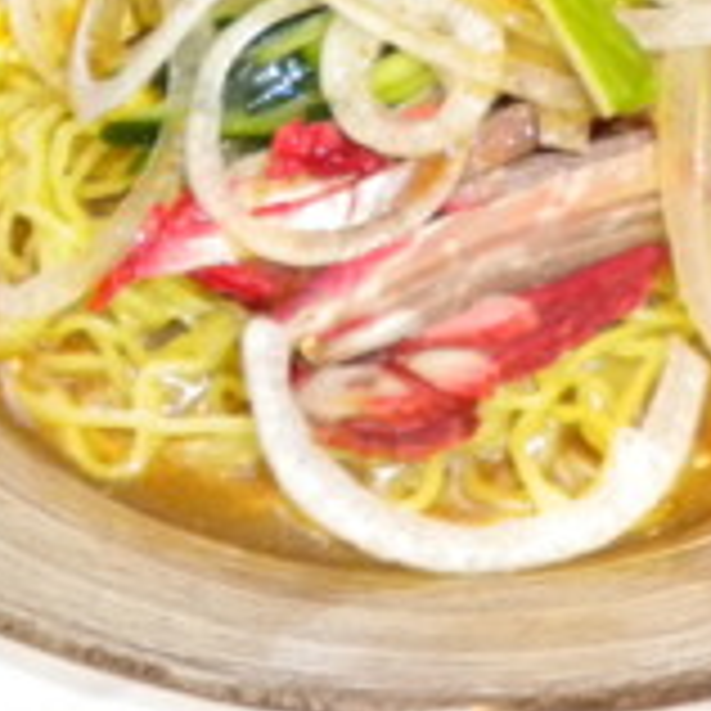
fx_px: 2394
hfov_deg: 16.9
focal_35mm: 103
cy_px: -36
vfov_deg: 16.5
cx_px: 333
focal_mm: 7.4
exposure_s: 1/24
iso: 400
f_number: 3.5
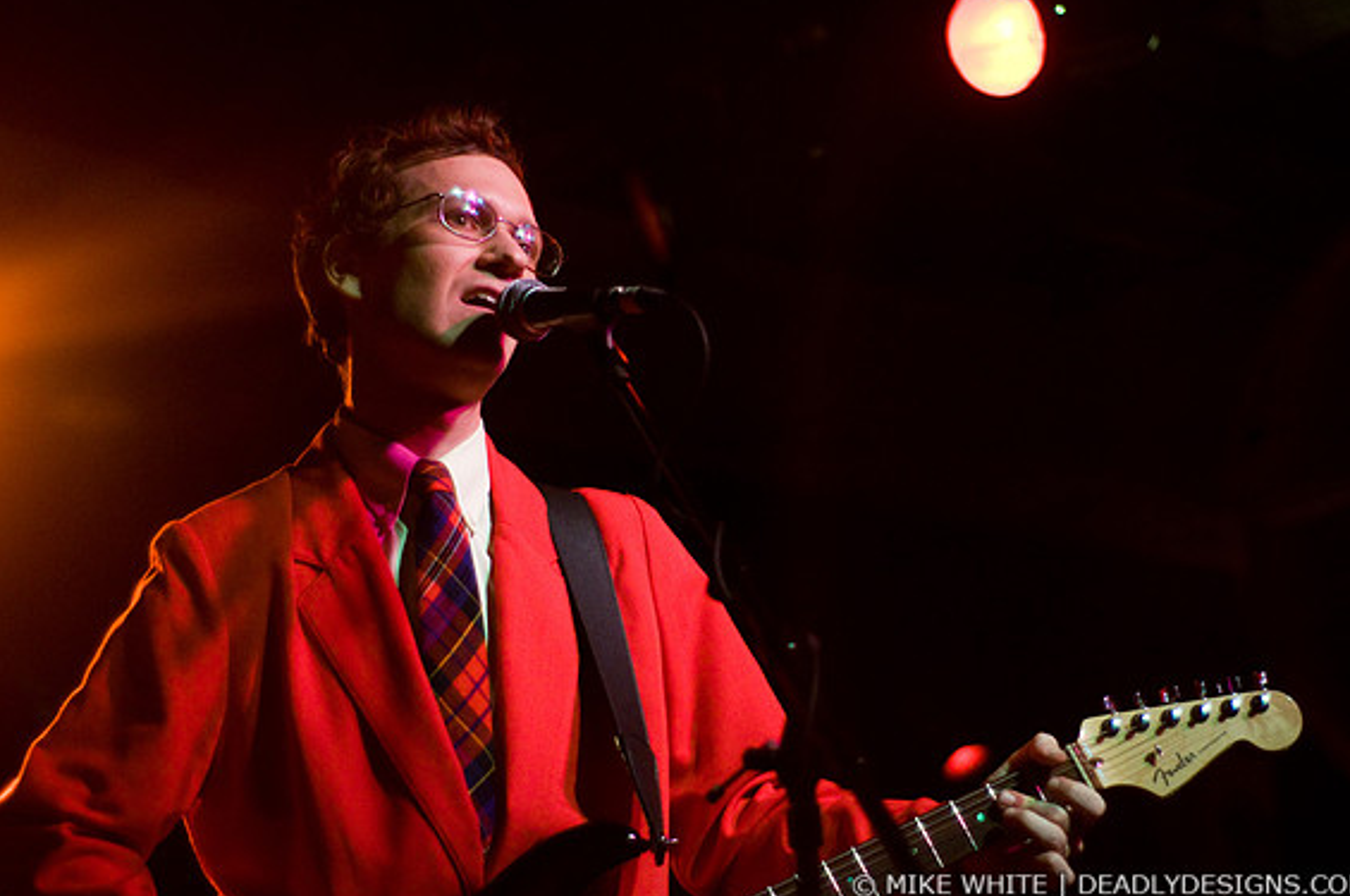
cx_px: 688
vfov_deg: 17.7
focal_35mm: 77
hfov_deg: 26.4
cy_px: 446
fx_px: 2883
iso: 1000
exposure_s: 1/160
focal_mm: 50
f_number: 1.8
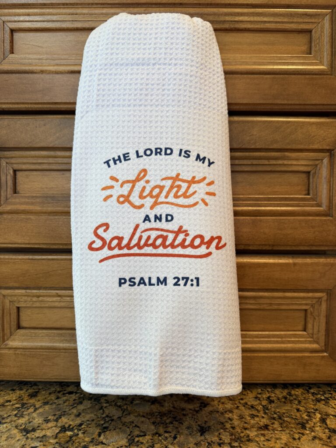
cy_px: 224
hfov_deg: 56.8
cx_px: 168
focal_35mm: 24
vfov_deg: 71.6
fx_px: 311
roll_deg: -1.4
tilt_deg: -2.7
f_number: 1.78
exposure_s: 1/60
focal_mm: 6.76
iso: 125
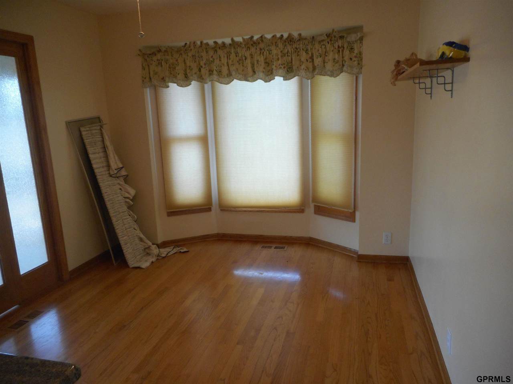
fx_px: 370
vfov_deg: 54.9
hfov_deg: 69.4
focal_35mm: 25
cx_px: 256
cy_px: 192
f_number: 3.7
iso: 200
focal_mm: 4.5
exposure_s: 1/30
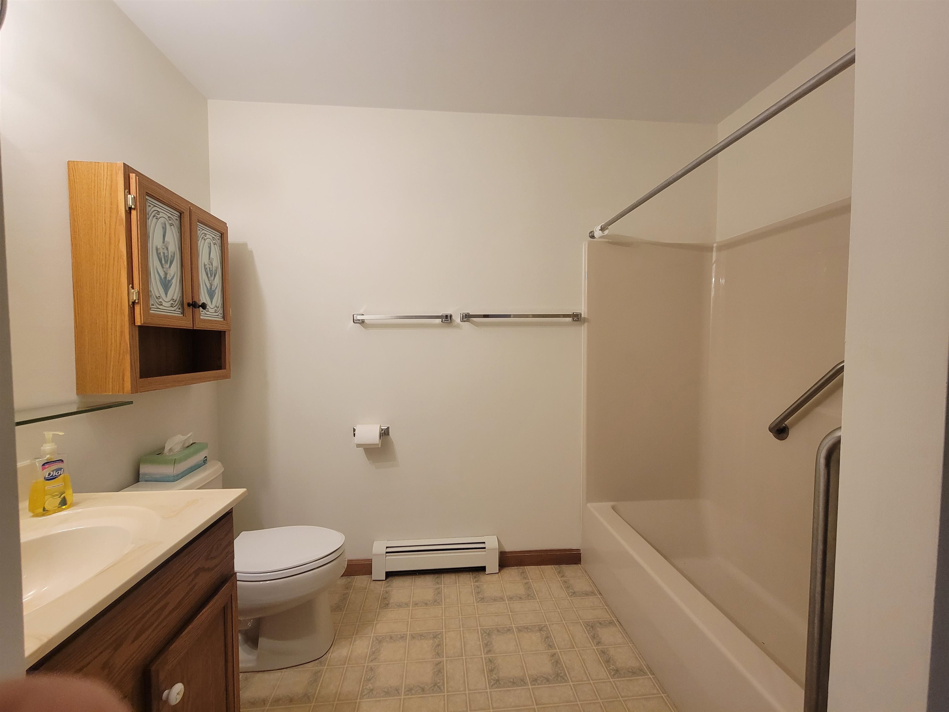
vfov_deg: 89.9
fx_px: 356
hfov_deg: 106.2
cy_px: 356
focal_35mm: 13
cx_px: 474
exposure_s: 1/60
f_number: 2.2
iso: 250
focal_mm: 2.2
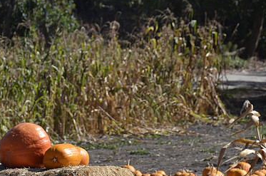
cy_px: 117
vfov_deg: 2.5
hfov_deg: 3.8
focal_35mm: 537
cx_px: 139
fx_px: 3959
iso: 200
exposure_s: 1/800
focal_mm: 230
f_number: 7.1
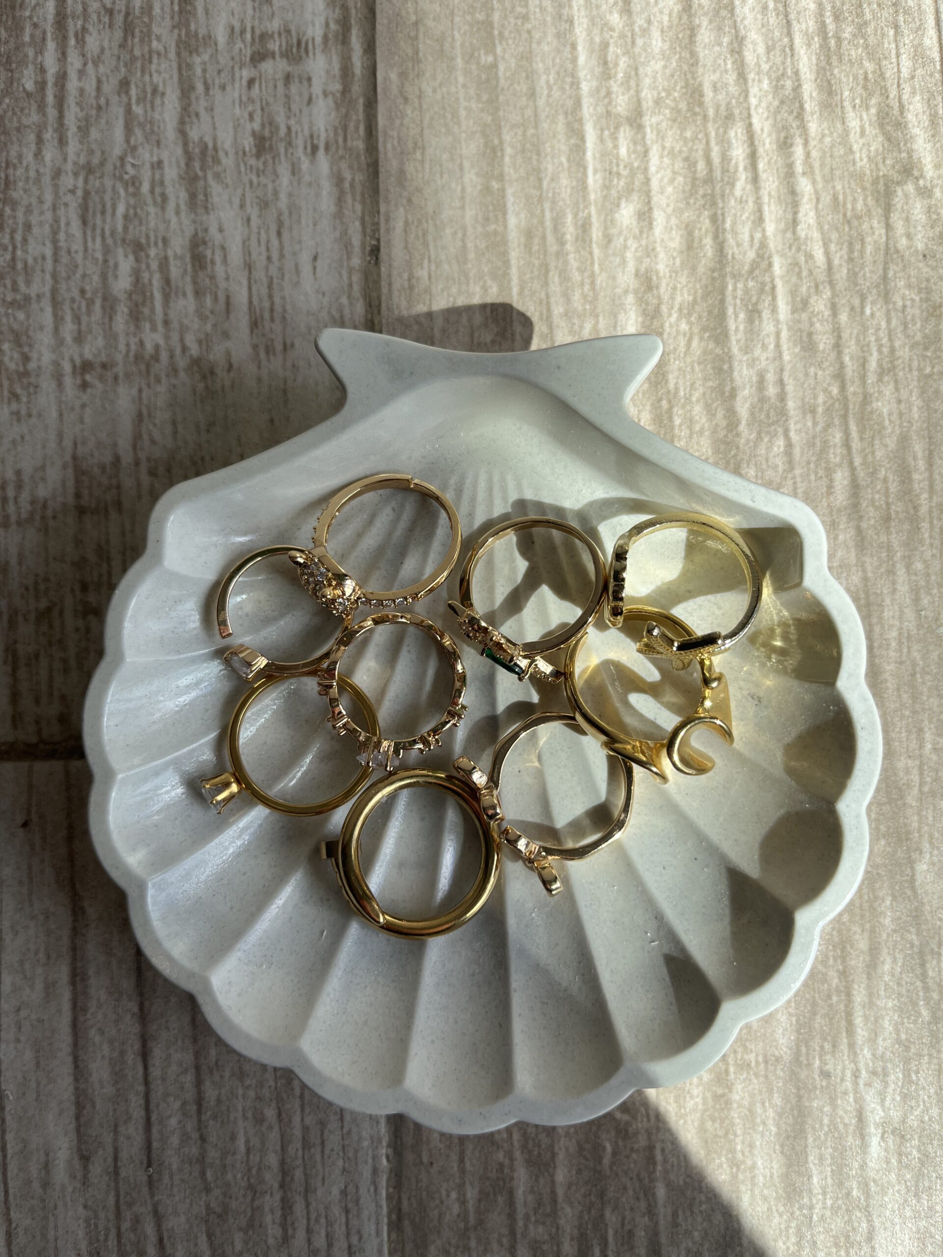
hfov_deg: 53.1
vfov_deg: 67.3
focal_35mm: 26
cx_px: 472
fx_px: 944
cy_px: 628
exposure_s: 1/1163
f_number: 1.6
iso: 50
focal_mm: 5.1
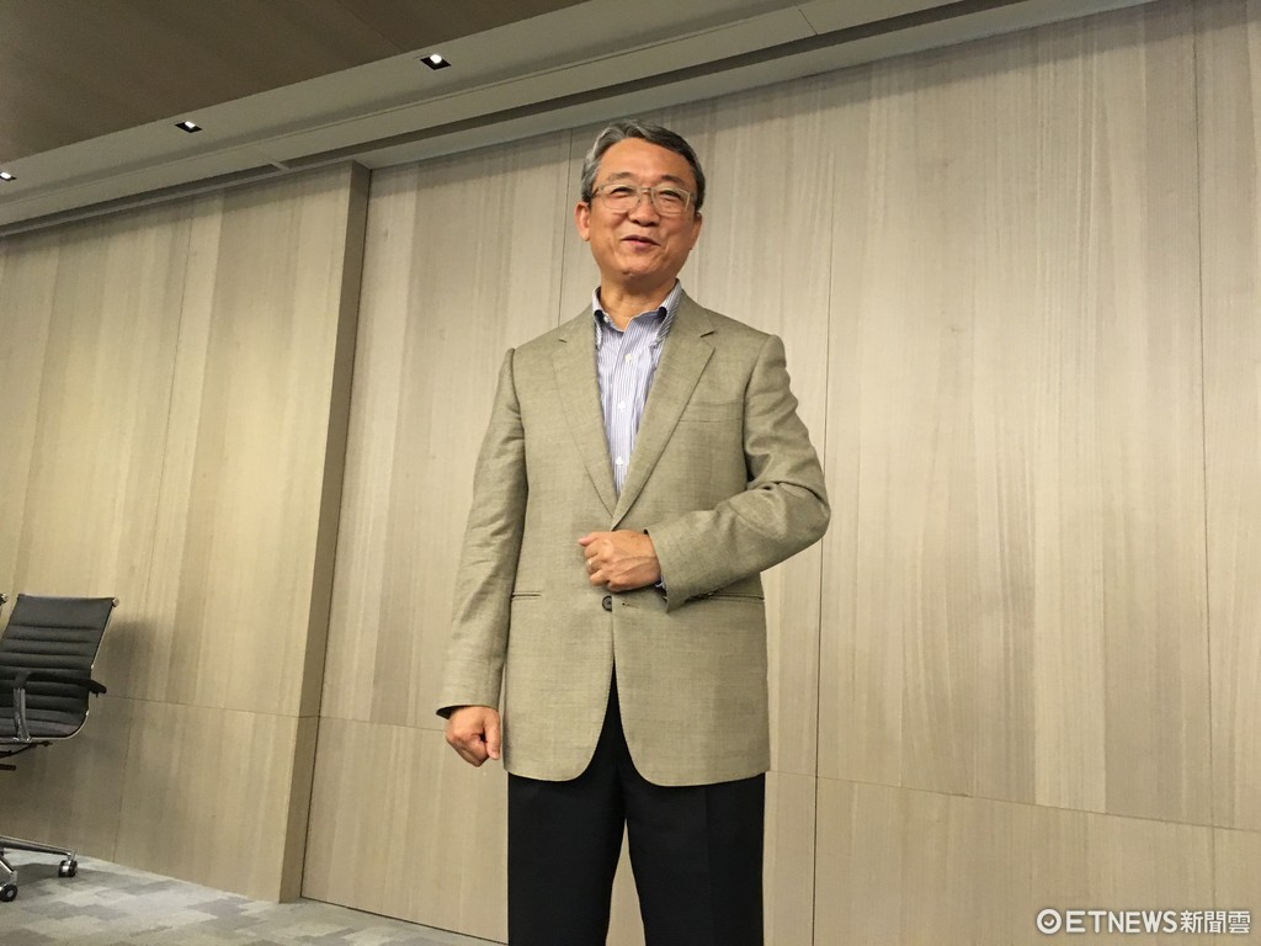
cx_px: 630
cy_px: 473
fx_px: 1056
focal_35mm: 29
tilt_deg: +8.3
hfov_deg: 61.7
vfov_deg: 48.2
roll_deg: -2.3
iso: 200
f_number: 2.2
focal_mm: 4.15
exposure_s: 1/30
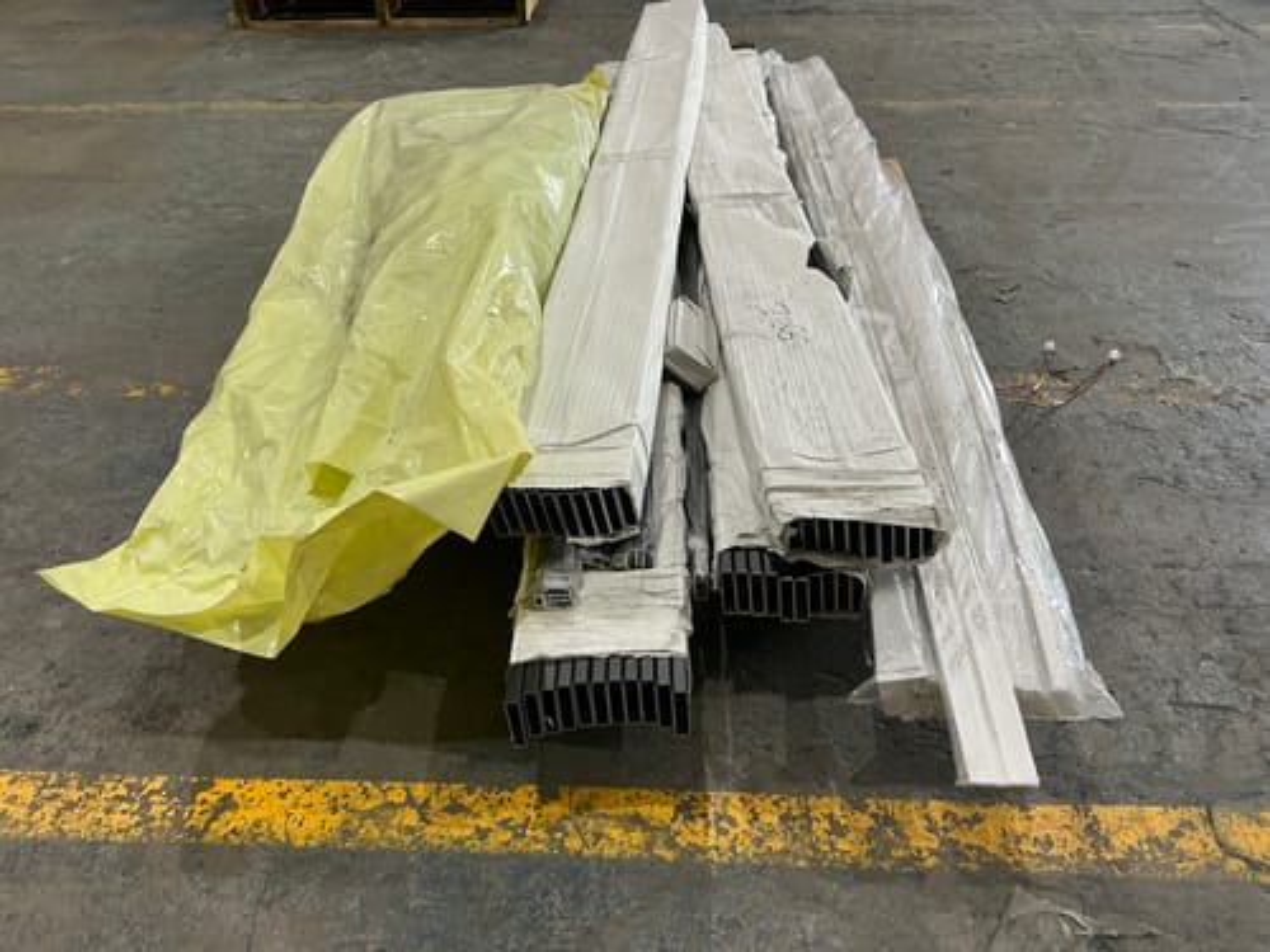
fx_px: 1027
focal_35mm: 28
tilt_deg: -35.8
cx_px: 635
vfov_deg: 49.7
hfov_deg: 63.4
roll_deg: +0.9
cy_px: 476
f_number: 1.8
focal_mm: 3
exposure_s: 1/50
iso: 50
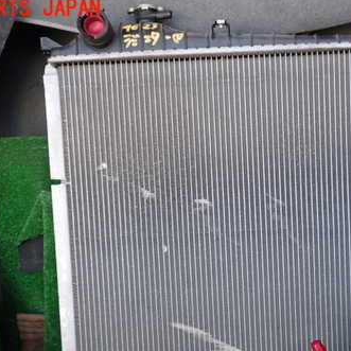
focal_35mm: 48
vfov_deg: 35.0
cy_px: 234
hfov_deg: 35.1
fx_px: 551
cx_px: 226
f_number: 2.3
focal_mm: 5.4
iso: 100
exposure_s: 1/60
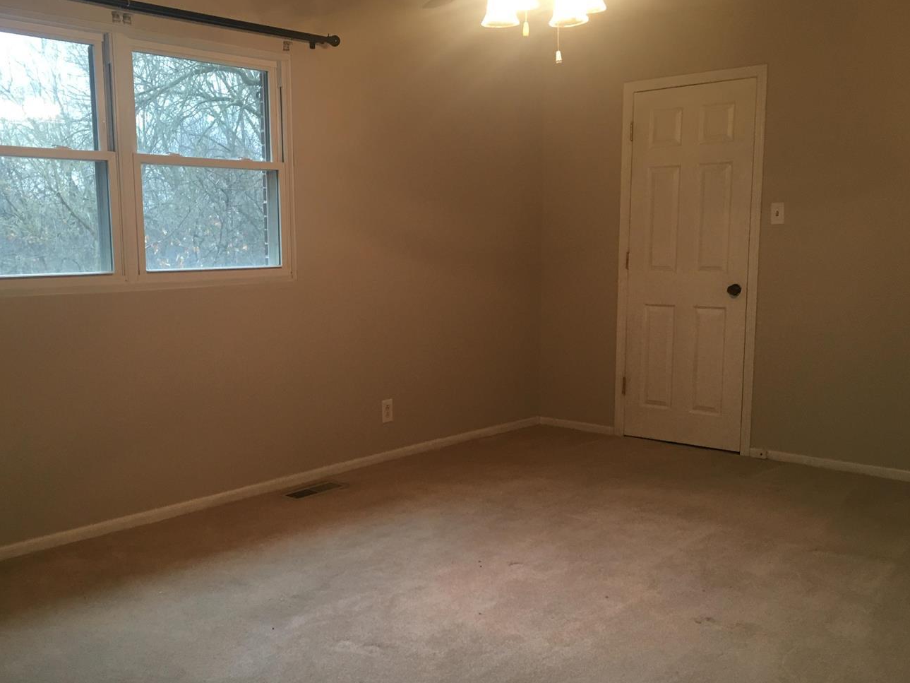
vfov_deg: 39.6
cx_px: 383
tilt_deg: -7.5
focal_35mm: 36
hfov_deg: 51.1
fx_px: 946
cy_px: 366
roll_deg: +0.6
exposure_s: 1/30
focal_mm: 4.15
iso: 100
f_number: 2.2
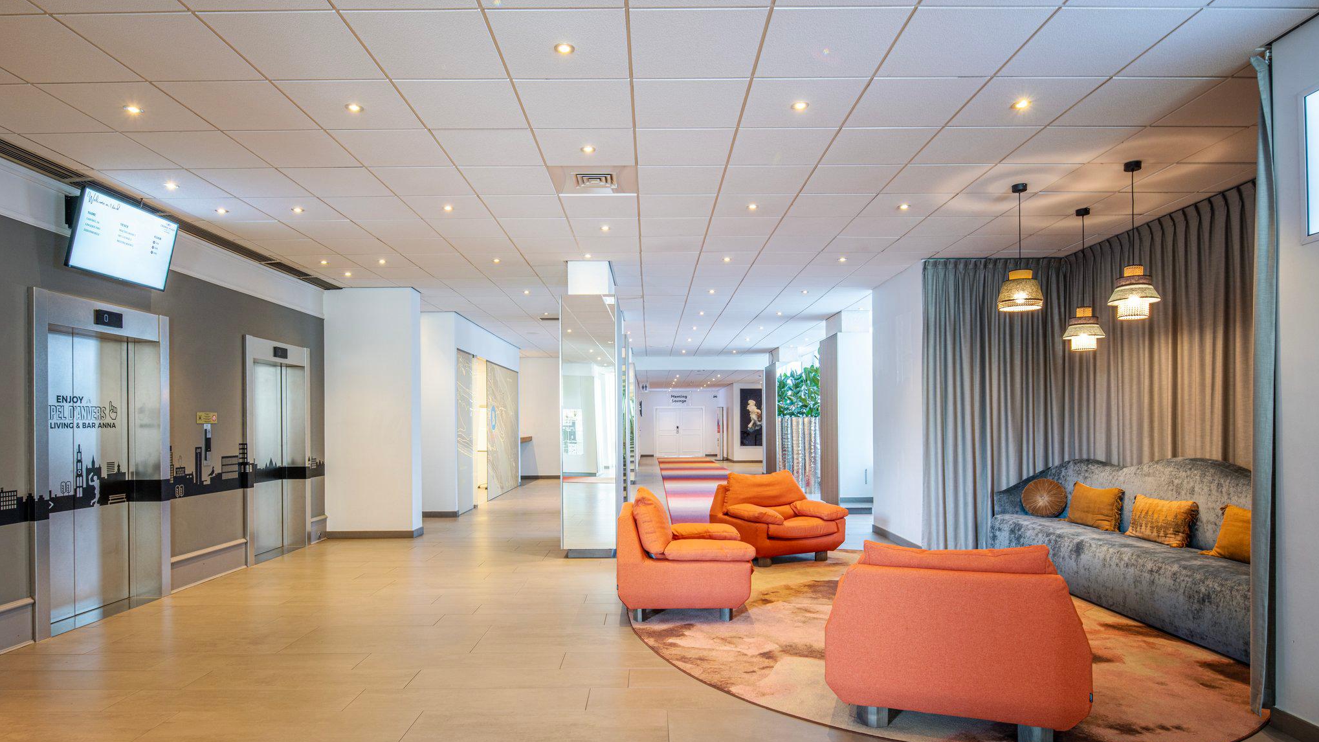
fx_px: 699
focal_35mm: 20
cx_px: 662
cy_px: 424
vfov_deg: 55.7
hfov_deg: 86.6
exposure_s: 1
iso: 100
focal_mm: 19
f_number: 11
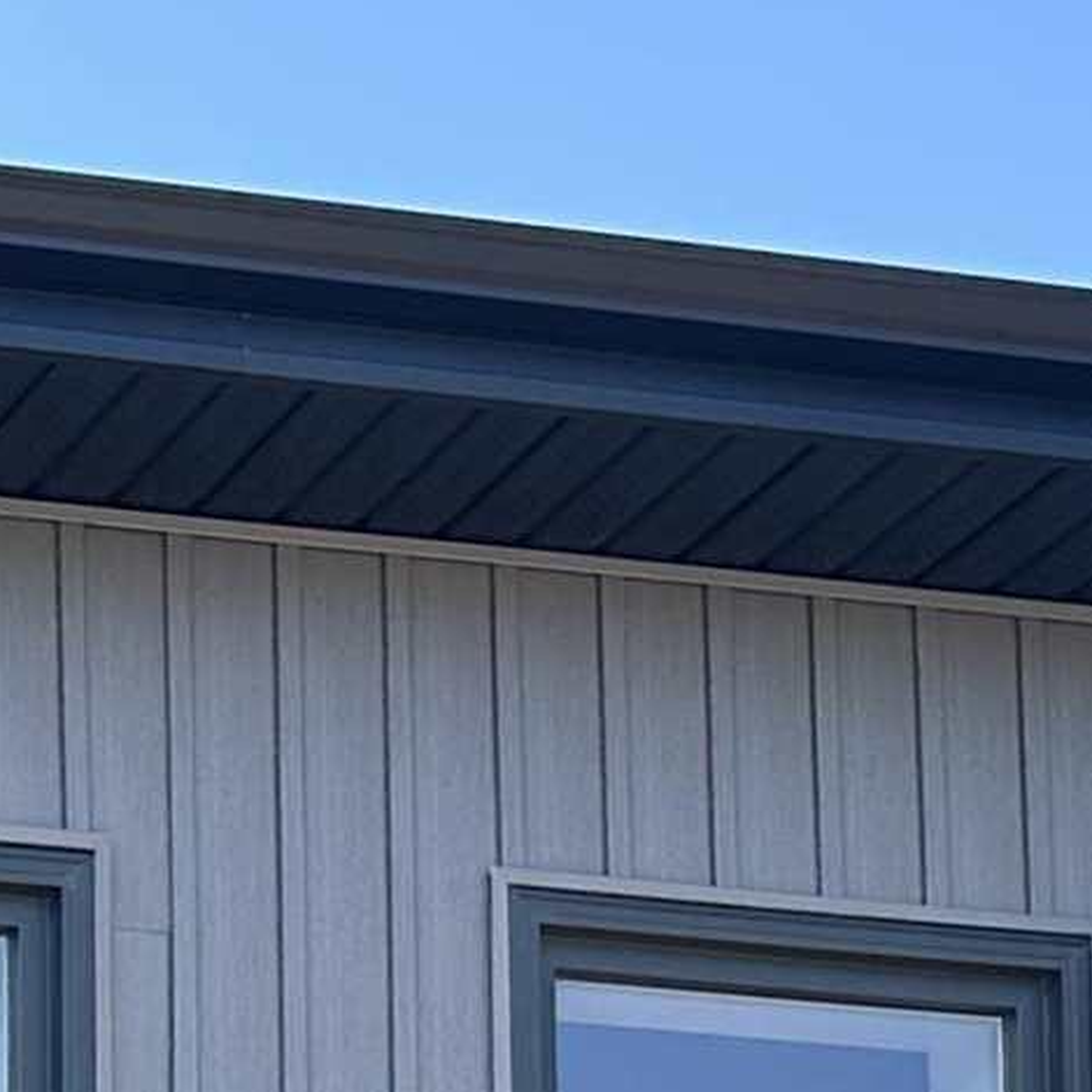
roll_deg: -1.1
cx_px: -1276
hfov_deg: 11.1
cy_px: 2561
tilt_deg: +5.4
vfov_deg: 10.8
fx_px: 4961
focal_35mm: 139
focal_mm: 6.86
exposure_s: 1/623
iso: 80
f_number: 1.78
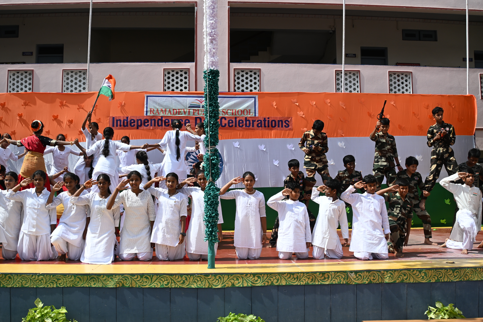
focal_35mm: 58
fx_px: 777
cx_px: 237
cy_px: 163
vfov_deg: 23.4
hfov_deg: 34.5
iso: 100
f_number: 10
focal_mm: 30.5
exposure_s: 1/320
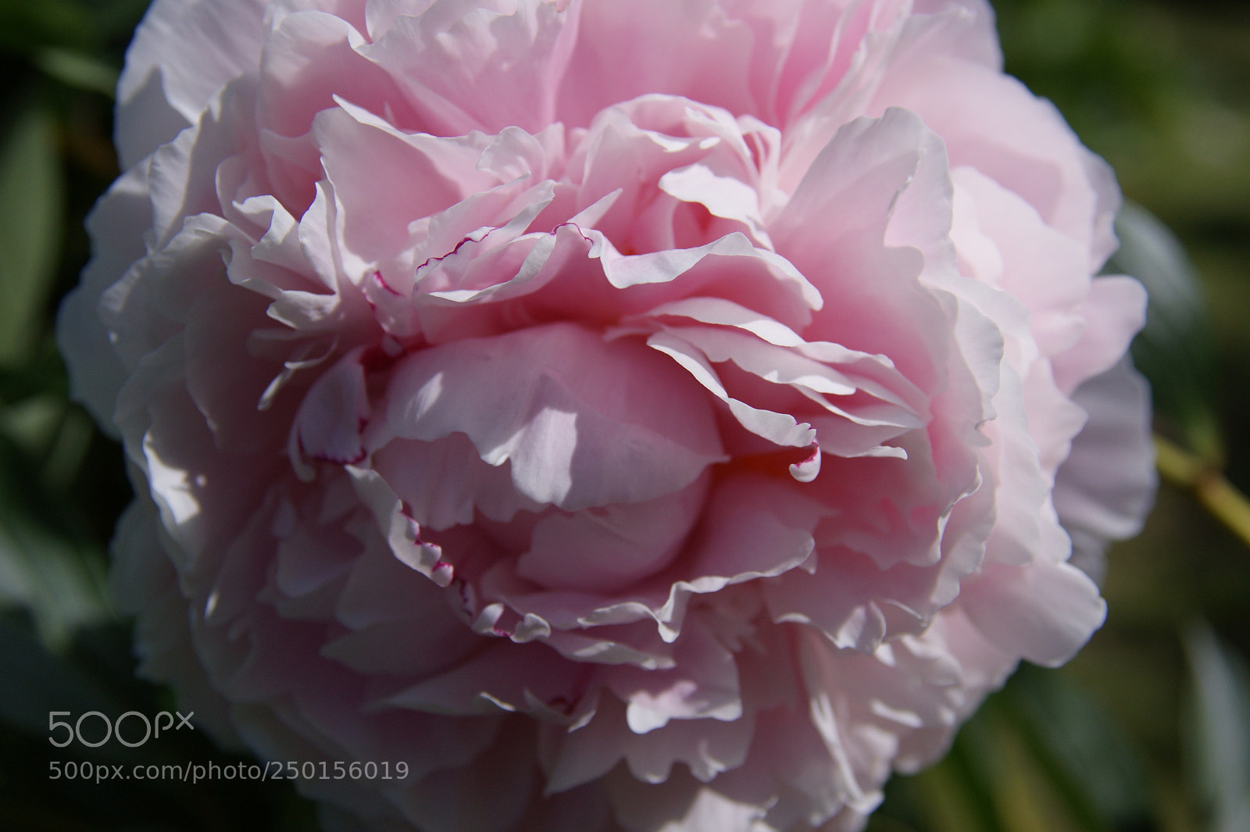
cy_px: 416
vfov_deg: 31.9
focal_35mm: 42
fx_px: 1458
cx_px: 625
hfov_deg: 46.4
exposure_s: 1/800
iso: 100
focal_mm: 28
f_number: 5.6
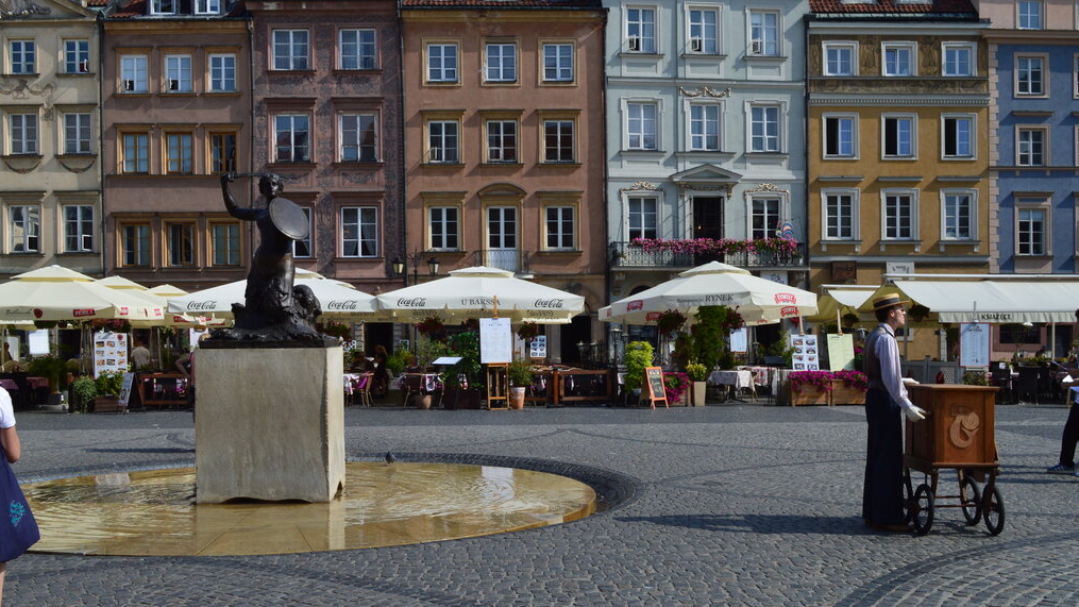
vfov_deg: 31.1
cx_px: 539
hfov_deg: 52.8
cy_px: 350
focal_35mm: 38
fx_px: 1087
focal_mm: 24
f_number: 11
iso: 400
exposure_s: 1/500
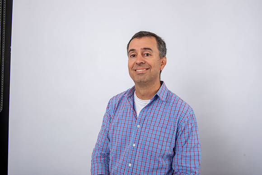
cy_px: 88
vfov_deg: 42.3
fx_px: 225
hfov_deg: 60.3
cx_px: 131
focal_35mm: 31
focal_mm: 31
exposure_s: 1/250
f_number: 9
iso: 125
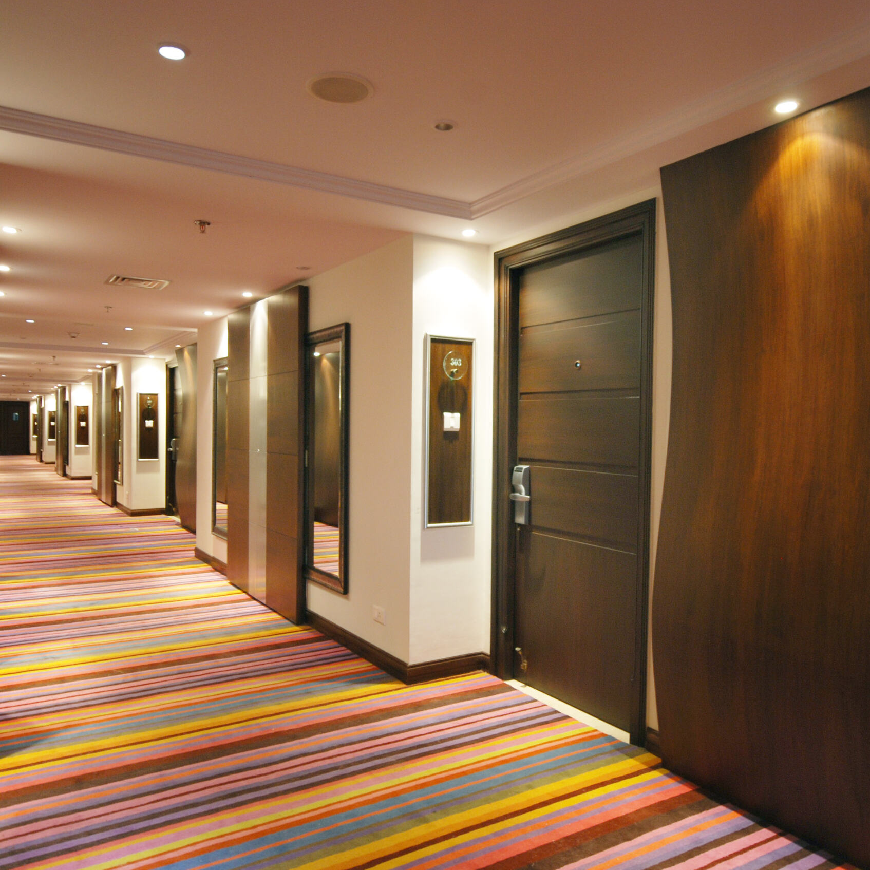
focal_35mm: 27
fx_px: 768
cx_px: 427
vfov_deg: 59.1
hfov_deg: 59.1
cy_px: 434
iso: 200
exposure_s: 1/5
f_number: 5.6
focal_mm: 14
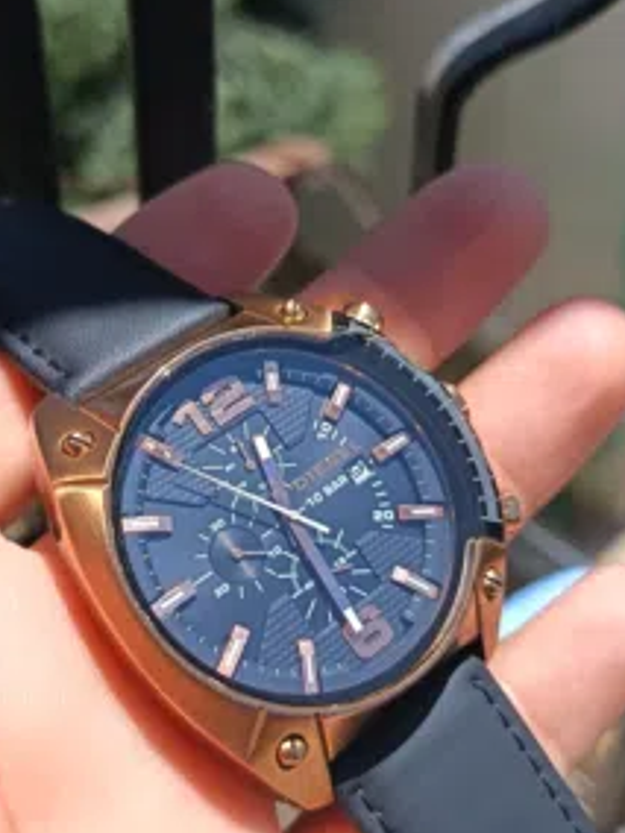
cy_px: 411
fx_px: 1083
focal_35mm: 45
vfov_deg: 42.1
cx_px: 261
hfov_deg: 32.1
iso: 100
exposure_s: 1/581
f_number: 1.75
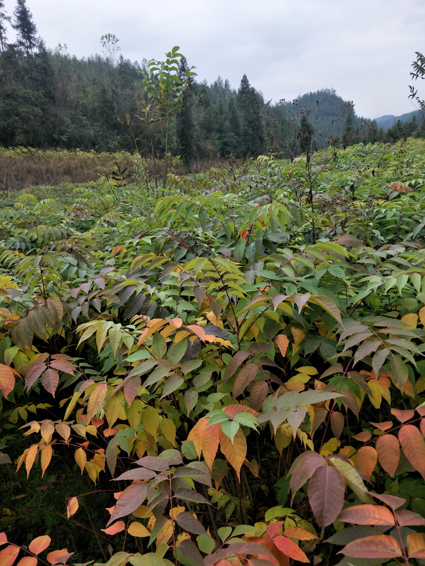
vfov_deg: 71.6
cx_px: 212
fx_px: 393
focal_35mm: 24
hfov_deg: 56.8
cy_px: 283
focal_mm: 4.1
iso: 33
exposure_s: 1/577
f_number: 1.7
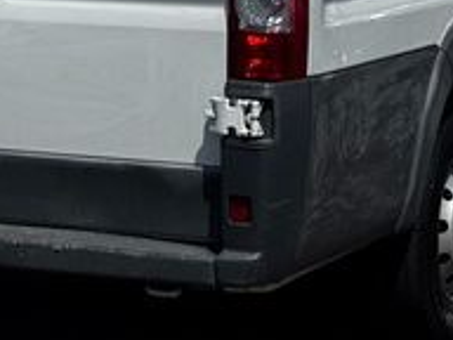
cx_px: 276
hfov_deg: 12.3
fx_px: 2094
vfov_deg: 9.1
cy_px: -106
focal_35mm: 160
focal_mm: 6.76
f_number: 1.78
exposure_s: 1/15385
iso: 64
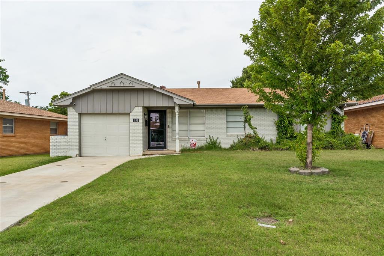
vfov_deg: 47.9
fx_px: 288
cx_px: 192
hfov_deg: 67.4
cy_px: 128
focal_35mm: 27
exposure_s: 1/1250
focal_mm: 18
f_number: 10
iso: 250
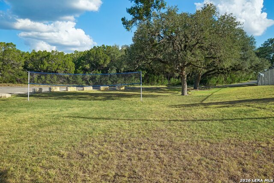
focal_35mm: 29
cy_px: 92
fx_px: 221
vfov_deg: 45.0
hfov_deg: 63.6
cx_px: 137
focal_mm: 29
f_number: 8
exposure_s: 1/200
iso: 200
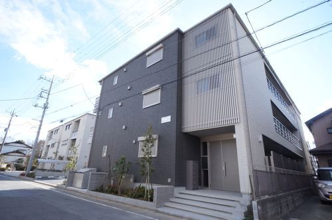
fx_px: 221
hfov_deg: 73.9
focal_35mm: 24
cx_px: 166
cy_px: 110
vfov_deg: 52.9
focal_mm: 16
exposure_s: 1/60
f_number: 22
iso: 640
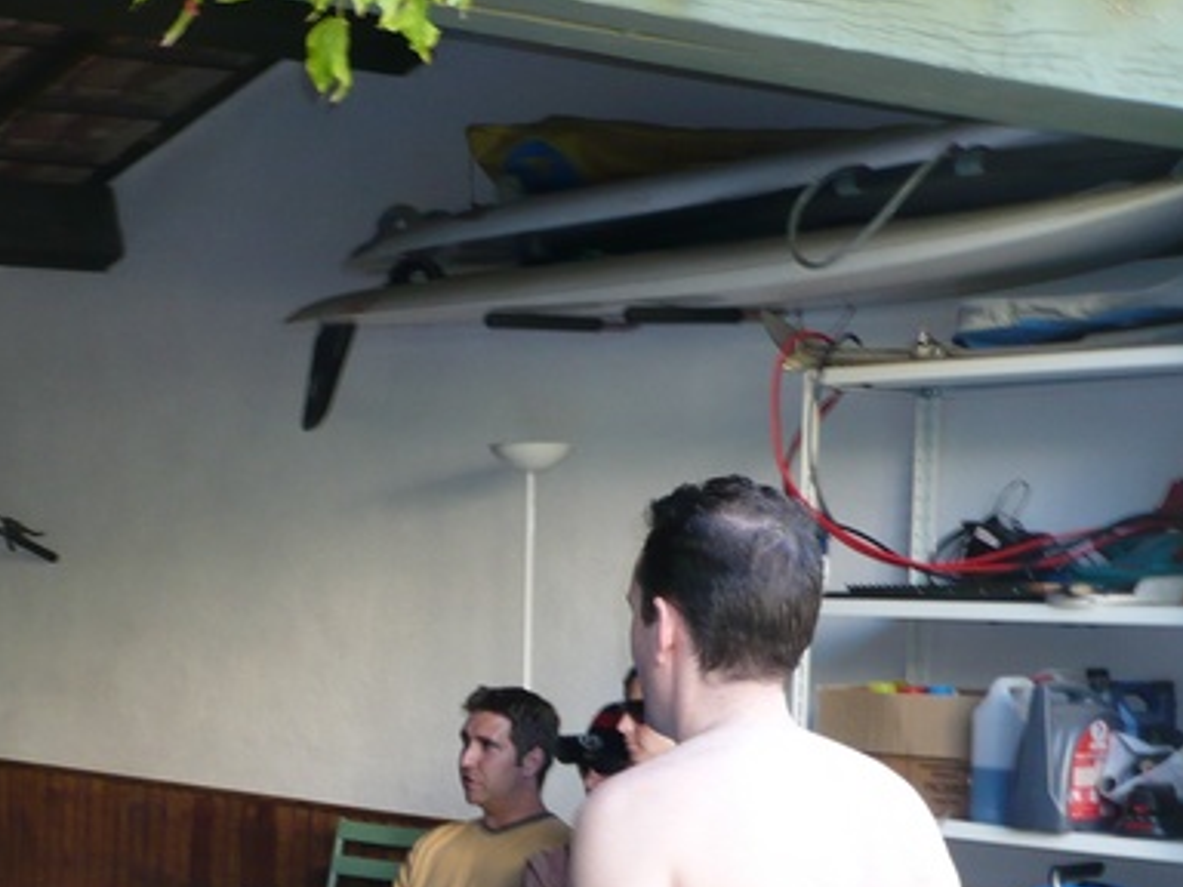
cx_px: 68
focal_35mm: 73
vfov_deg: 19.8
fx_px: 2495
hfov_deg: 25.6
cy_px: 792
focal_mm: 5.8
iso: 100
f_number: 2.8
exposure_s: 1/30
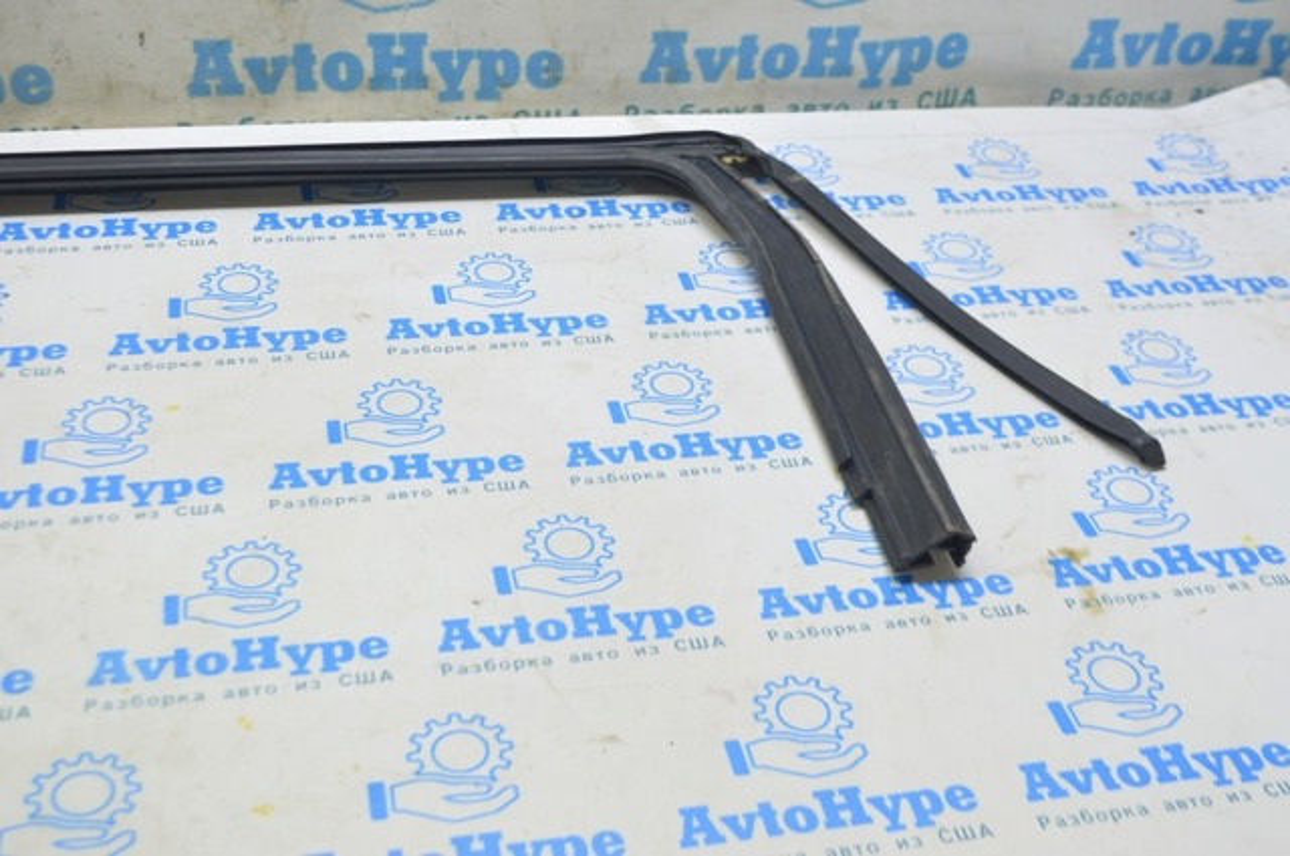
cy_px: 428
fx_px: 1610
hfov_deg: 43.7
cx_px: 645
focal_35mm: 45
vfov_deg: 29.8
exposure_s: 1/20
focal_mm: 30
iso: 400
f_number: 5.6
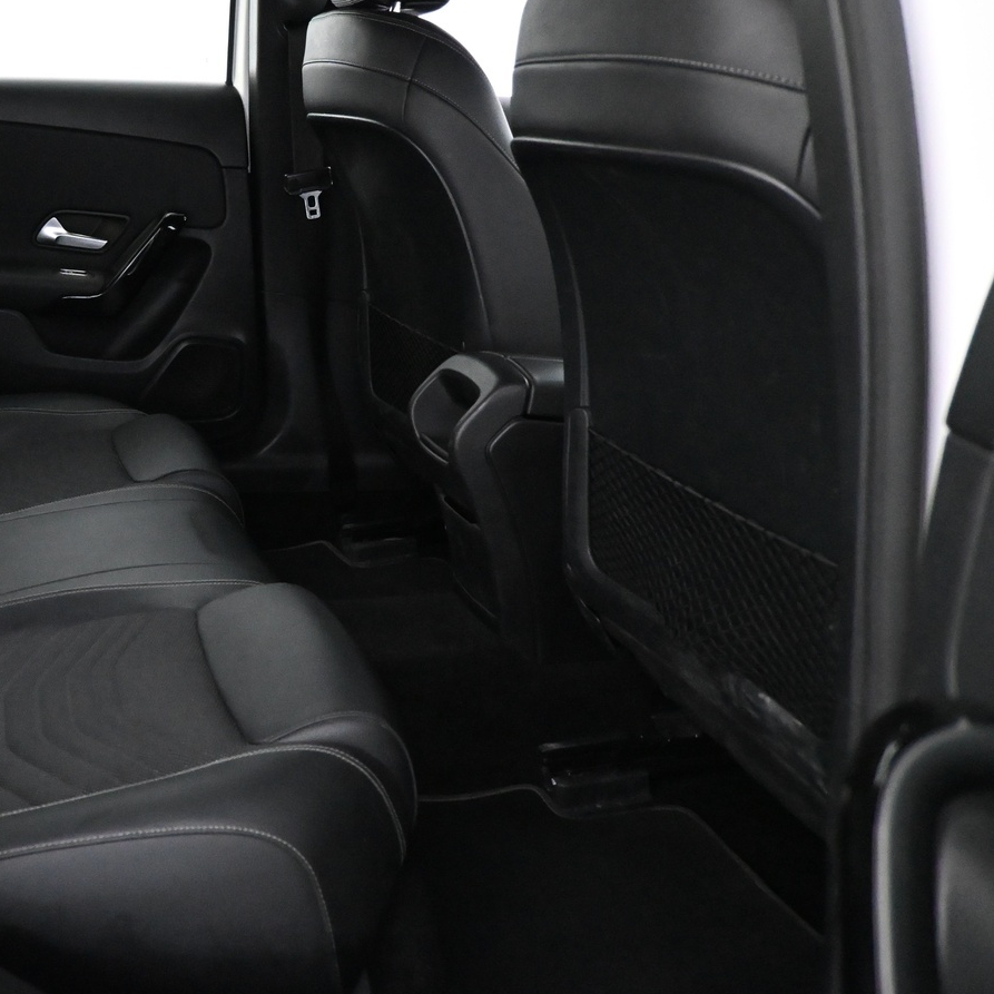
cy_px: 401
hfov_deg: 41.5
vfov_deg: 44.7
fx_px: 1202
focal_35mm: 37
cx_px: 104
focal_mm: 16
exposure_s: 1/60
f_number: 3.5
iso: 6400
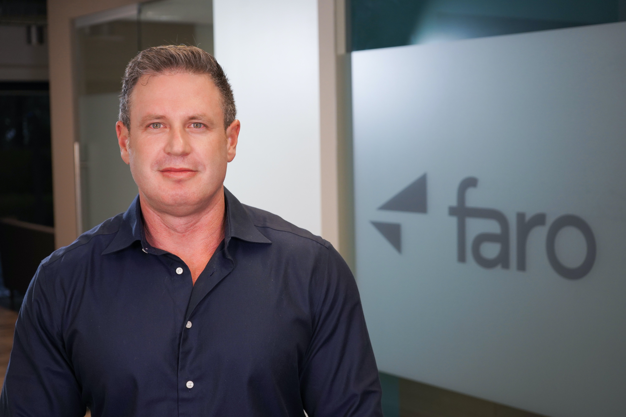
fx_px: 1008
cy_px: 208
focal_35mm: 58
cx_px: 313
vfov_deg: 23.4
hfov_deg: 34.5
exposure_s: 1/160
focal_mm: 58
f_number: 5
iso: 800
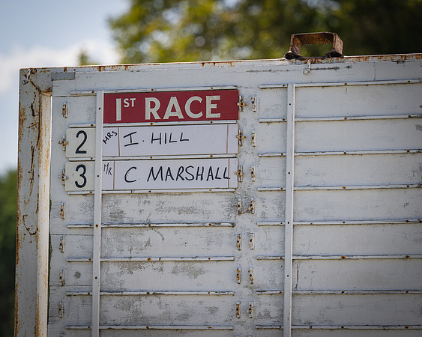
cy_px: 168
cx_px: 203
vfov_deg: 6.9
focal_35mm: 225
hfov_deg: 8.6
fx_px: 2812
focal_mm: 200
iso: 125
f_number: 4
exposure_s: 1/1600
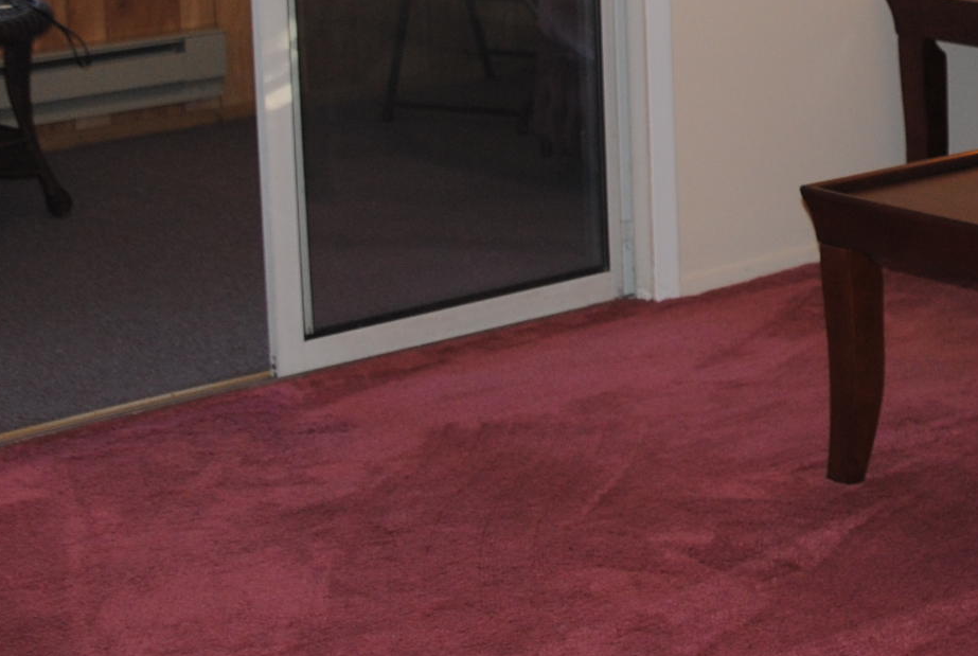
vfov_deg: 12.0
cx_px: 1154
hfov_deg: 17.3
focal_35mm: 113
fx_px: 3075
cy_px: -23
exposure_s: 1/60
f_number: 2.8
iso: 200
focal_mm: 24
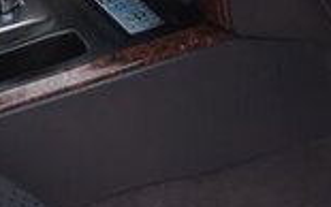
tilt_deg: -27.0
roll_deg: +0.6
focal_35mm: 131
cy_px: -142
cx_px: 49
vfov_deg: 9.6
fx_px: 1182
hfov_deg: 15.8
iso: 25
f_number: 2.2
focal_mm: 4.15
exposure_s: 1/115
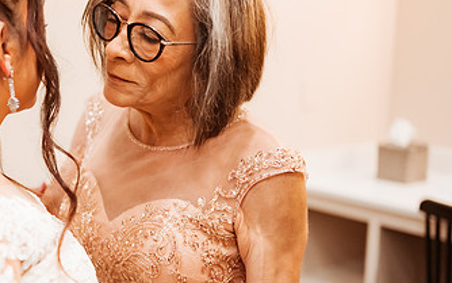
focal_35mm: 62
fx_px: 764
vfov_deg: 21.0
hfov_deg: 31.7
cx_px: 65
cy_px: 158
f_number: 1.8
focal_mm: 35
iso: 1250
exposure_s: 1/500
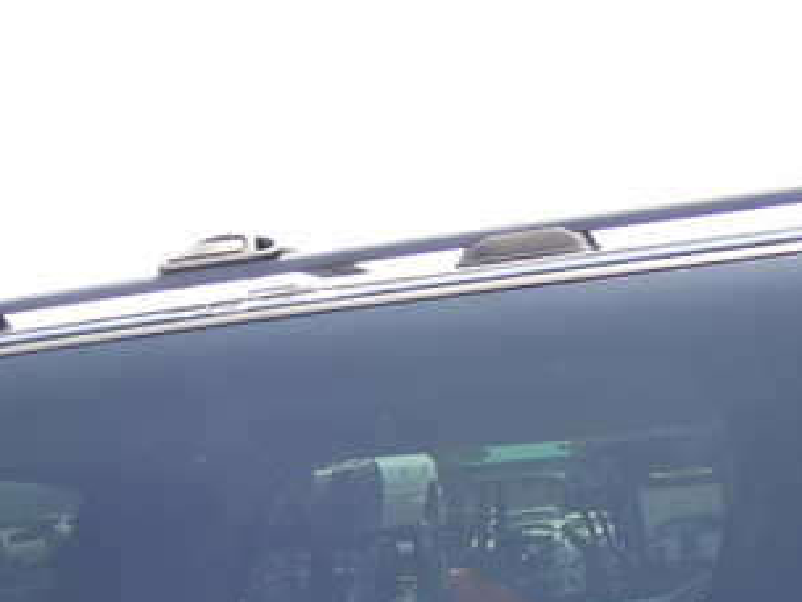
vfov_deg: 20.3
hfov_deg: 27.2
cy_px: 549
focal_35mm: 71
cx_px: 237
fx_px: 1645
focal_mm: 6.37
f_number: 3.5
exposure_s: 1/125
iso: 100
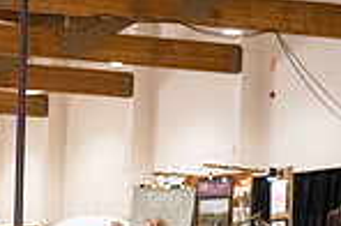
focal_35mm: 169
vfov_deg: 8.0
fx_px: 1597
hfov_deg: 11.3
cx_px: -279
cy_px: 296
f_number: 4
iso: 4000
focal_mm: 43
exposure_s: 1/400
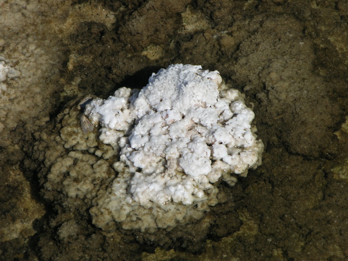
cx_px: 174
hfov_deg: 7.3
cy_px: 130
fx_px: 2714
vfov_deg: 5.5
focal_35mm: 270
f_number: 5.9
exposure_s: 1/396
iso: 50
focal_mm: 67.7
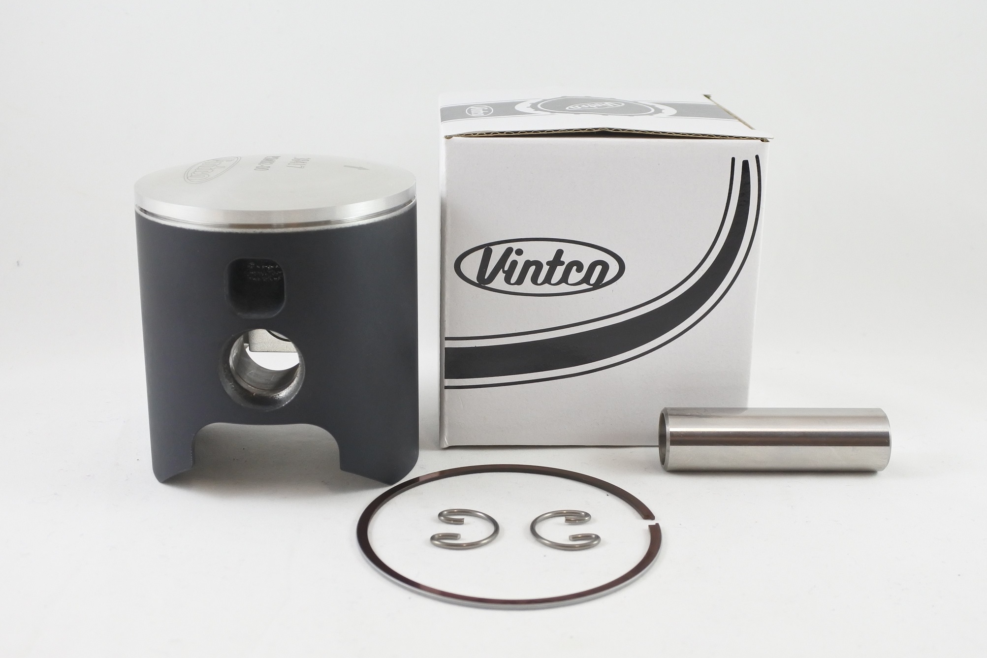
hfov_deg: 57.2
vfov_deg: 40.0
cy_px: 329
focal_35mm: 33
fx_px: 905
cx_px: 494
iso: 450
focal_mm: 12.3
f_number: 3.8
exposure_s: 1/125
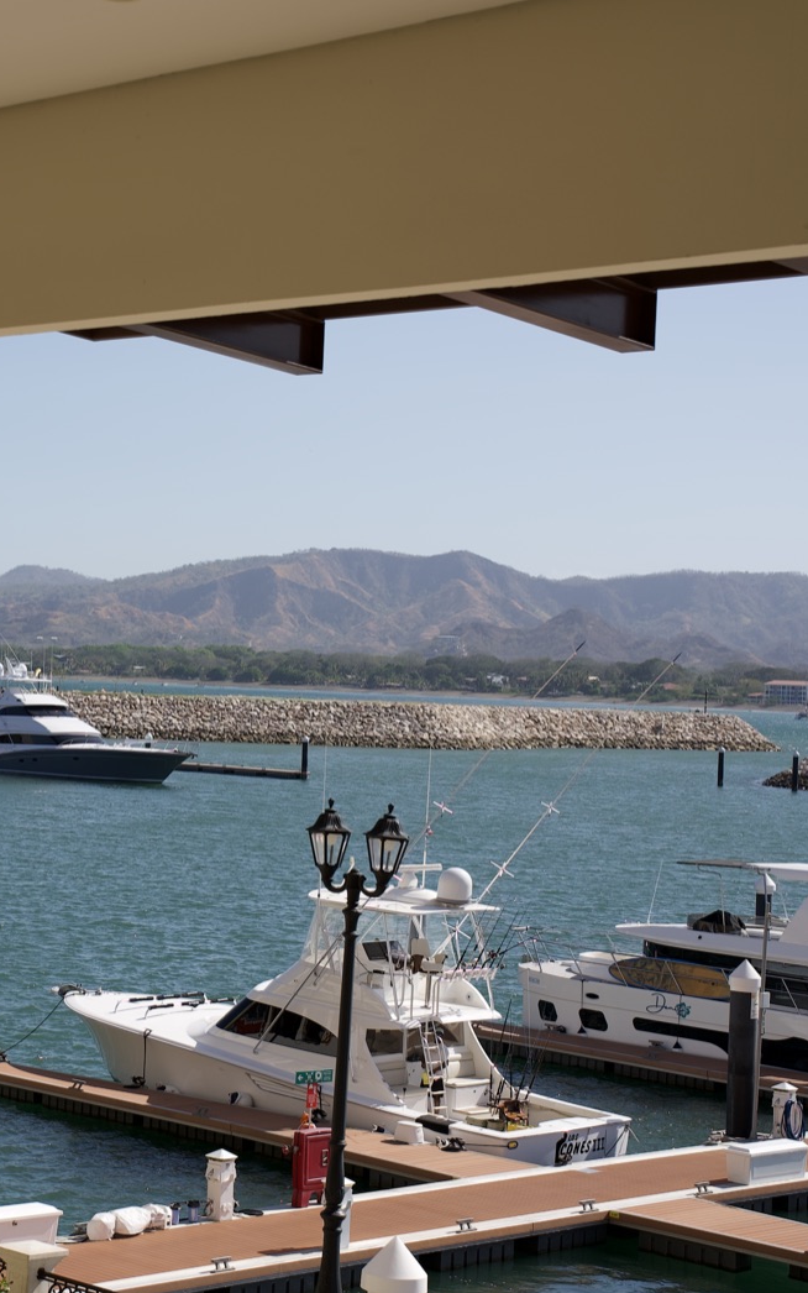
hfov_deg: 16.4
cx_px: -16
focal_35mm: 78
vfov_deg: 26.5
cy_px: 640
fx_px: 2747
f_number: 5
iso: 80
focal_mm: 50
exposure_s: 1/800
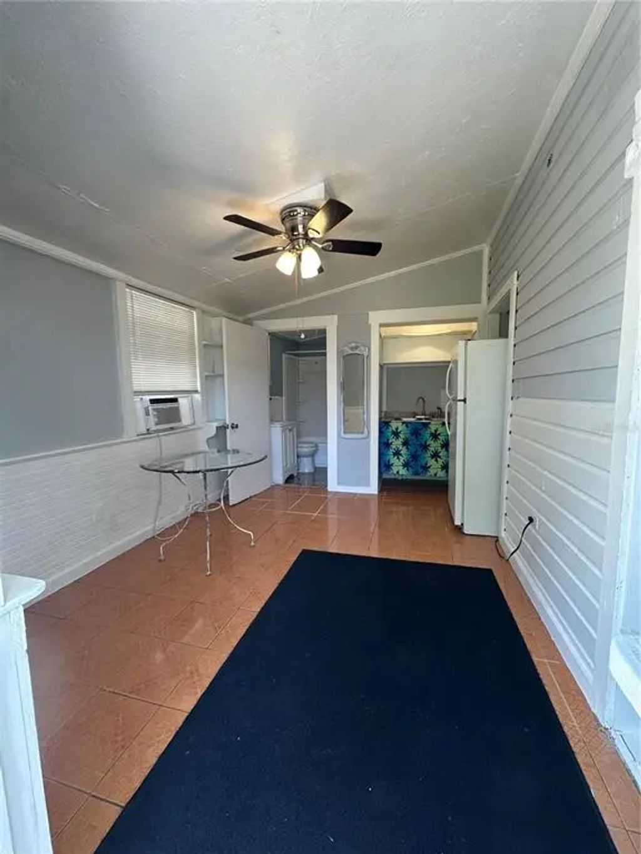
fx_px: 346
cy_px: 427
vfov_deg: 102.1
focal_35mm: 14
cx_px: 320
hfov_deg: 85.7
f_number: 2.2
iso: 100
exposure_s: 1/120
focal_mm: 2.22
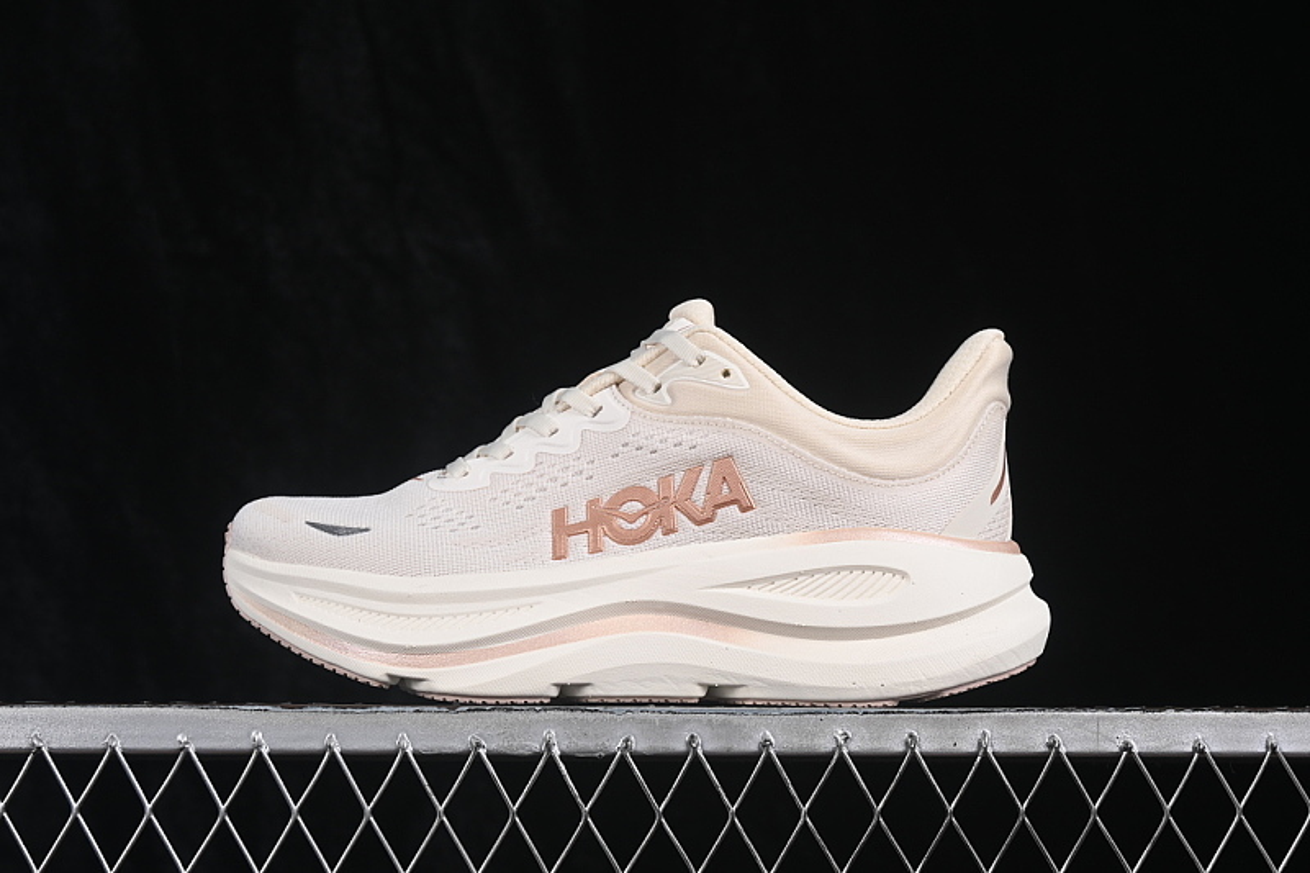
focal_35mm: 75
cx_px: 655
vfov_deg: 18.2
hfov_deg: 27.0
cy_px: 436
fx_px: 2728
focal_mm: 50
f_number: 8
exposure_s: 1/80
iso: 160
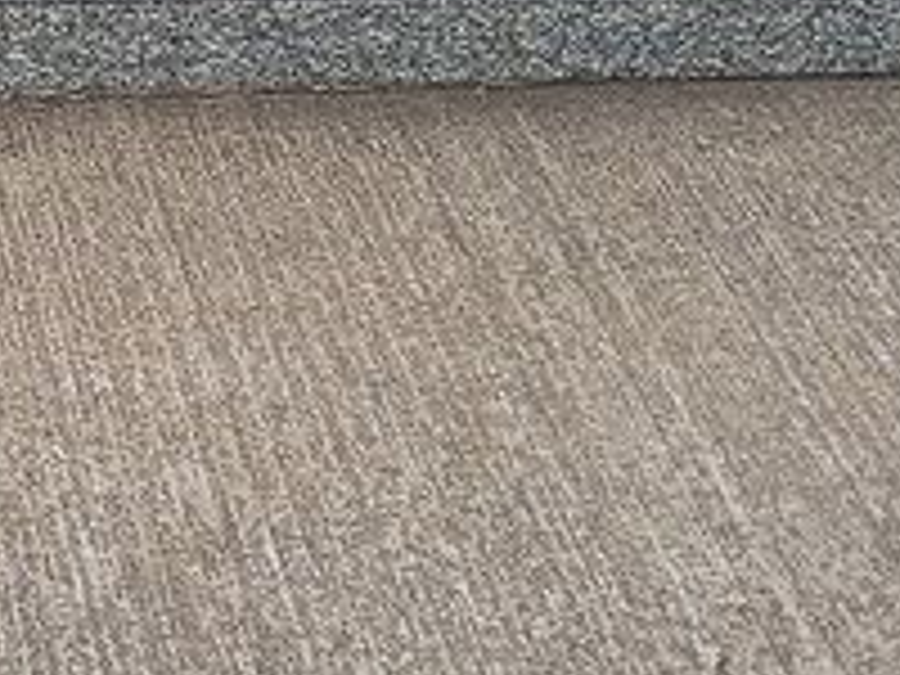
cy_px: -297
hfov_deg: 15.8
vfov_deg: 12.2
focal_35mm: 116
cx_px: -400
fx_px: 3016
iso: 104
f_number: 1.8
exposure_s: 1/926
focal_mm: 4.27
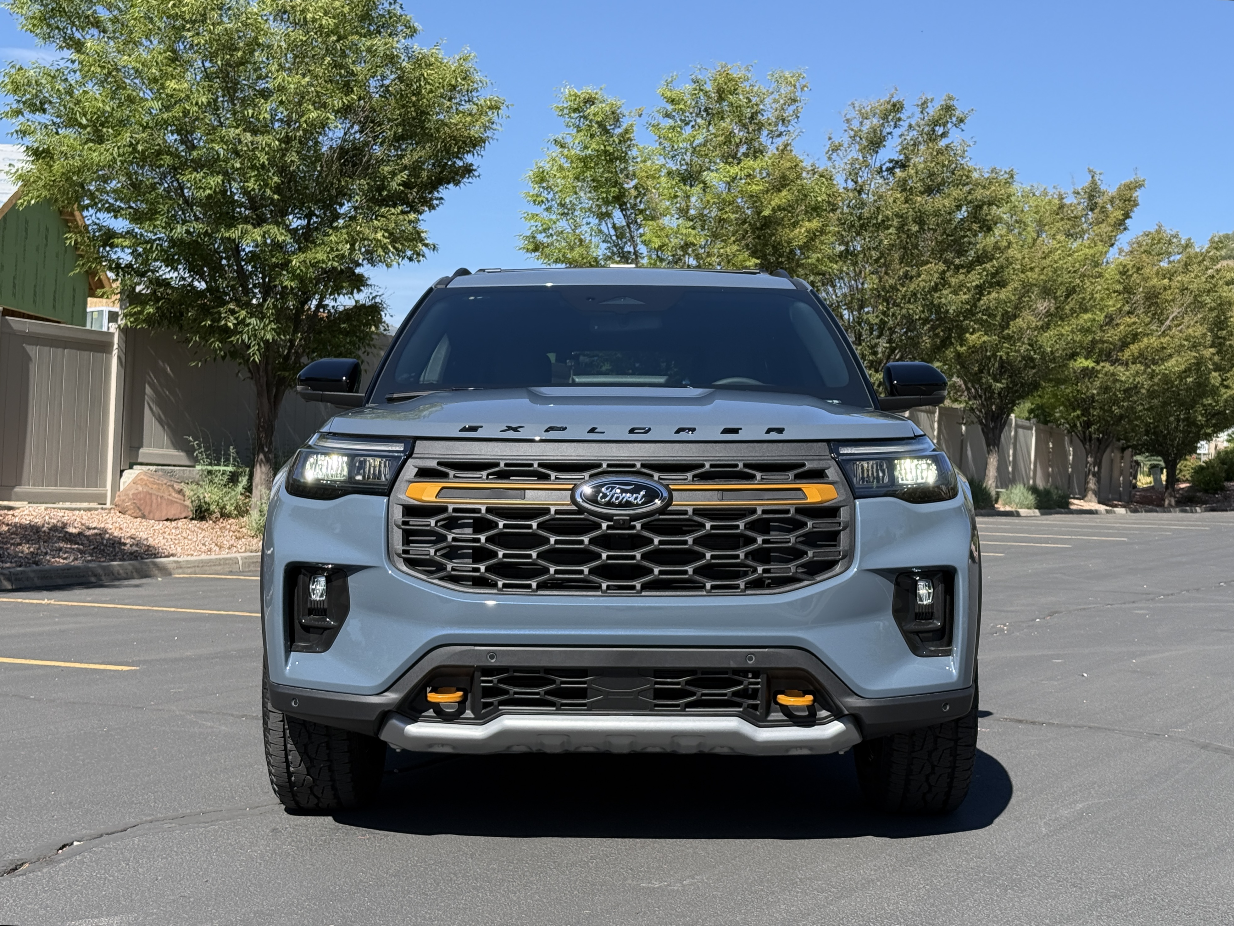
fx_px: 1711
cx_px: 617
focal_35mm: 48
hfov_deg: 39.7
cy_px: 463
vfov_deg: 30.3
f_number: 1.78
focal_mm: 6.76
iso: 100
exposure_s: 1/3534
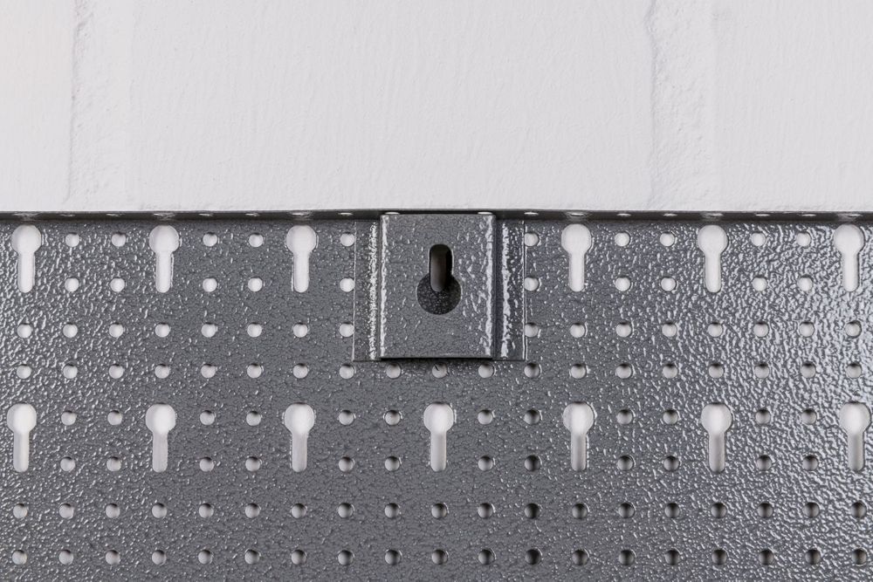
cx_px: 436
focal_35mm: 66
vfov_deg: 20.6
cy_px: 291
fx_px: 1601
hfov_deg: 30.5
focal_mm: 66
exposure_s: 1/60
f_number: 16
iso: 100
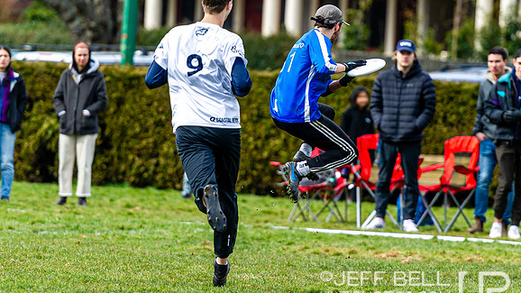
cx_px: 314
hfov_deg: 6.1
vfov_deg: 3.4
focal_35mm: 355
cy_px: 150
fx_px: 4904
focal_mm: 200
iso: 200
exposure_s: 1/1600
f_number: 2.8
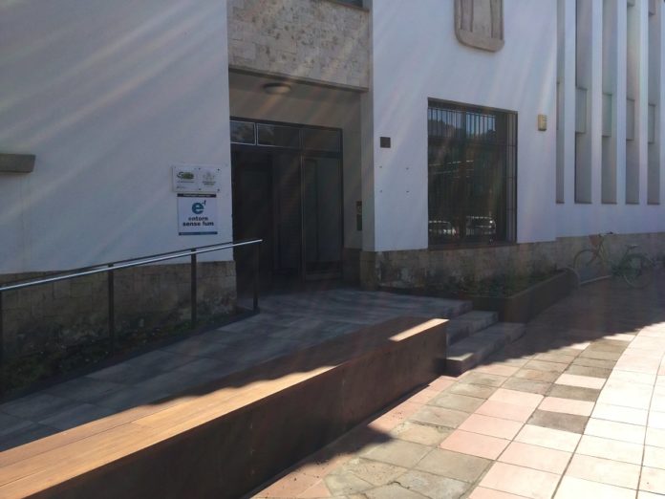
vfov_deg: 45.4
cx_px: 332
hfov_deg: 58.4
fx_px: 596
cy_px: 250
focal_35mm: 31
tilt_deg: -4.4
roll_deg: -0.7
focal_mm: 3.3
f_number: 2.4
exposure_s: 1/970
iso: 25
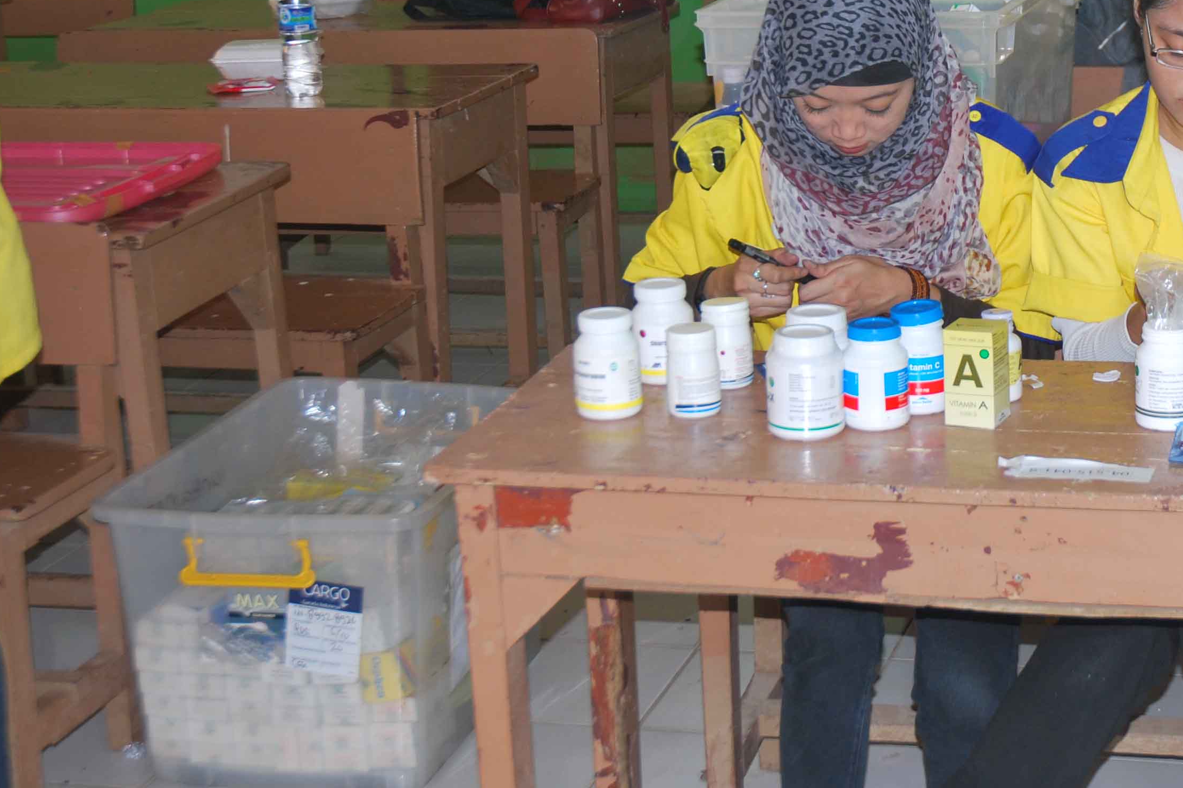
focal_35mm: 76
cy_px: 205
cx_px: 879
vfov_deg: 17.9
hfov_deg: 26.4
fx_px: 2493
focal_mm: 29
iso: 200
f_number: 4
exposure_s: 1/60
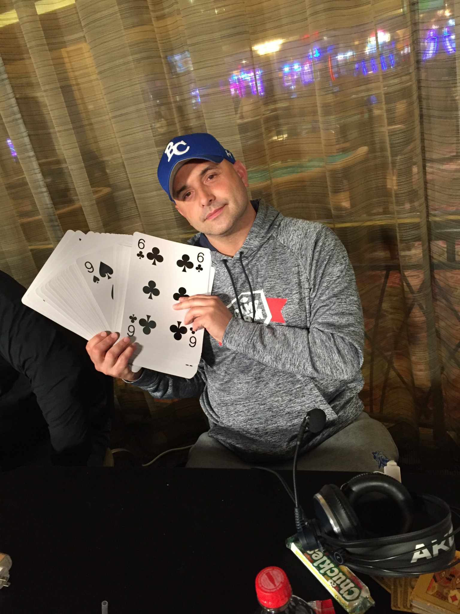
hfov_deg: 48.2
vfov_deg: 61.7
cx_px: 230
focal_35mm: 29
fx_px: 514
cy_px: 307
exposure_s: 1/24
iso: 250
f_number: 2.2
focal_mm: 4.15
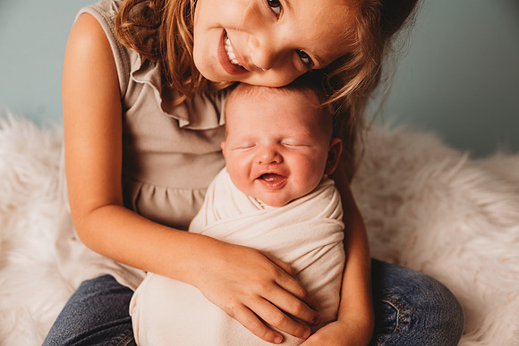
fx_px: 663
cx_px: 260
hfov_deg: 42.7
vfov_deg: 29.3
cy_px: 173
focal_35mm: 46
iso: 160
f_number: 4
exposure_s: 1/160
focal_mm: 46
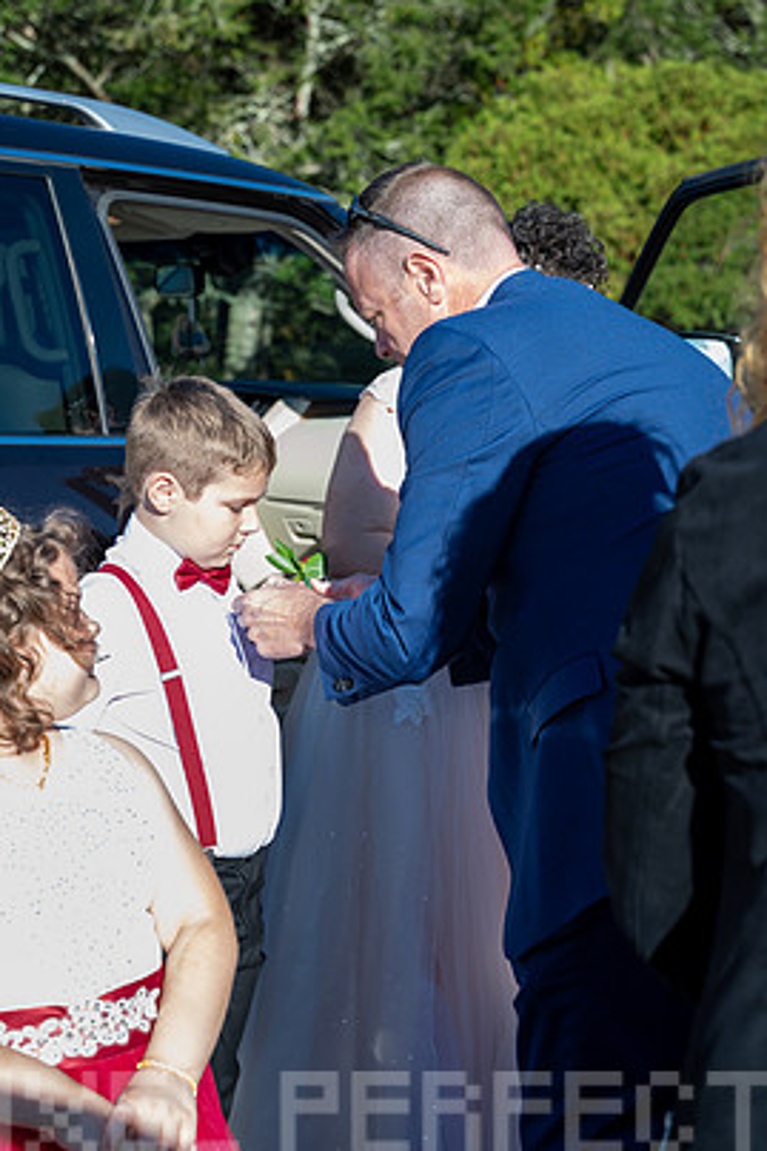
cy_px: 607
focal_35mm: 59
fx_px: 1887
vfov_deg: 33.9
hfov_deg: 23.0
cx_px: 352
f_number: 4.5
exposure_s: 1/200
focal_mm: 53
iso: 100
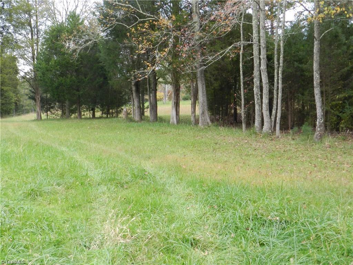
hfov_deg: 41.2
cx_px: 176
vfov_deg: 31.5
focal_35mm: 46
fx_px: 469
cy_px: 132
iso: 160
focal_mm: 8.1
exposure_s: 1/50
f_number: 4.2
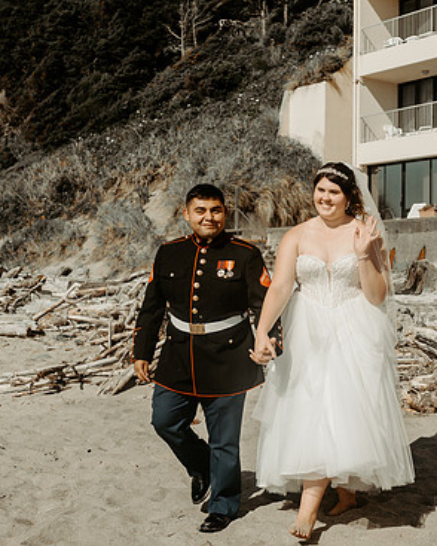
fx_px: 905
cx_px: 306
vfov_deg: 33.6
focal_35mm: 56
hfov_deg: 26.9
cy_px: 285
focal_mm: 35
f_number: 4
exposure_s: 1/3200
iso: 100
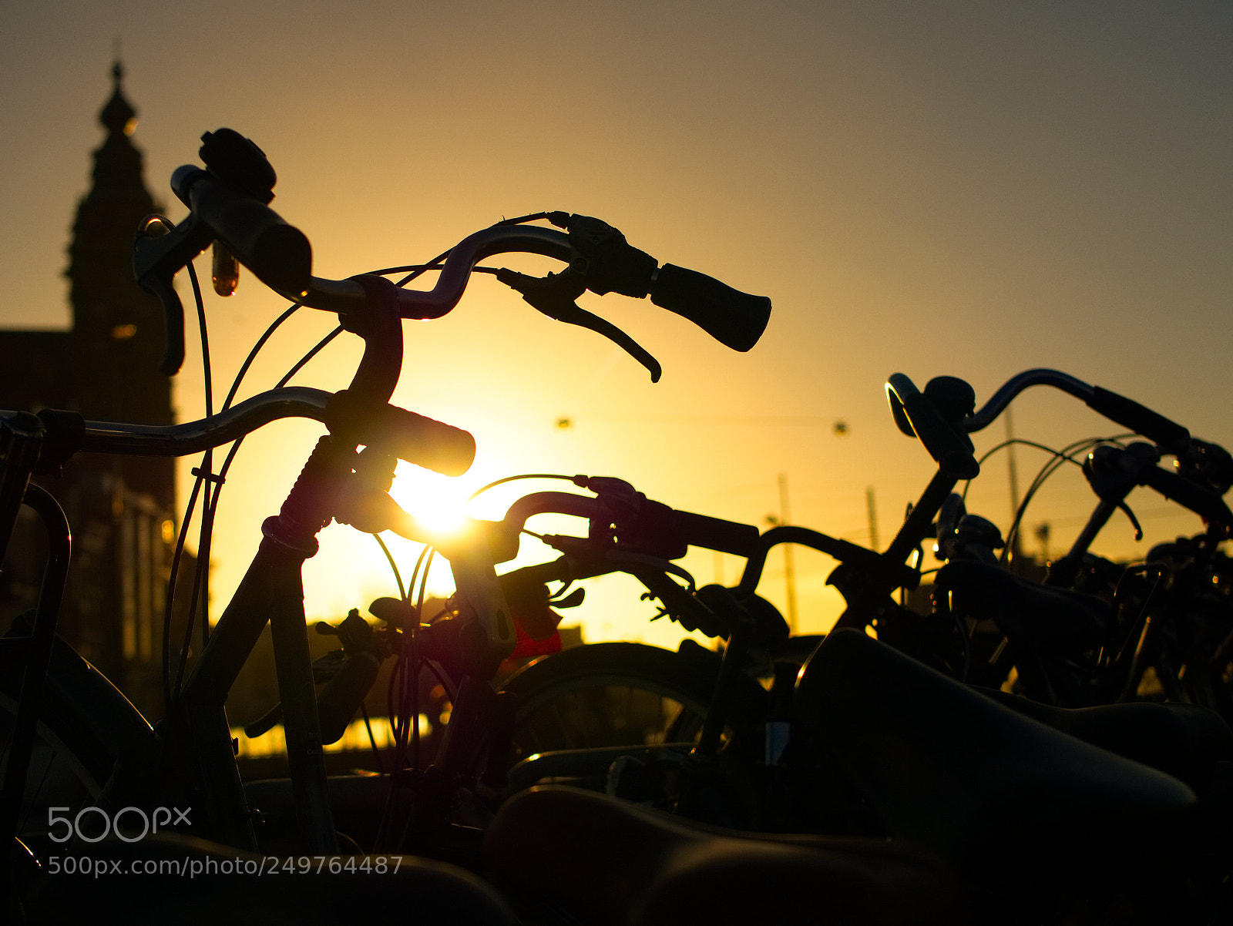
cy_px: 463
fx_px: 1818
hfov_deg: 37.5
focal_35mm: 51
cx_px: 616
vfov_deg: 28.6
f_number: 2.8
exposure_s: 1/13000
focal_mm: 25
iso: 200
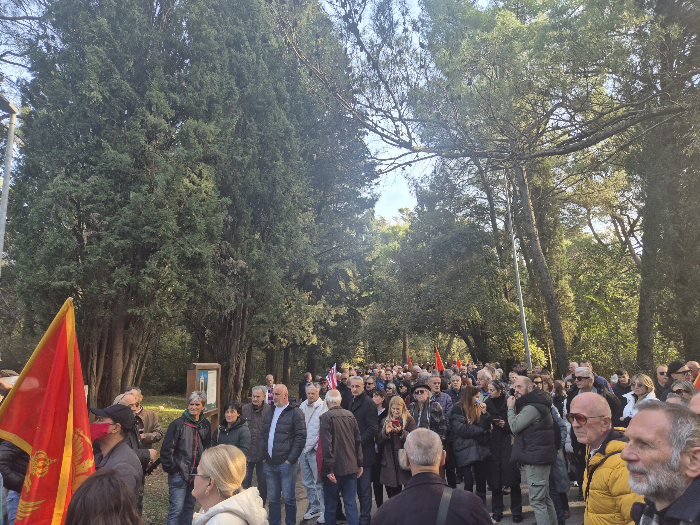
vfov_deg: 58.9
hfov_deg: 73.9
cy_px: 262
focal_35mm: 23
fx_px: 465
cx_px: 350
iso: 40
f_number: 1.8
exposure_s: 1/180
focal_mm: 5.4
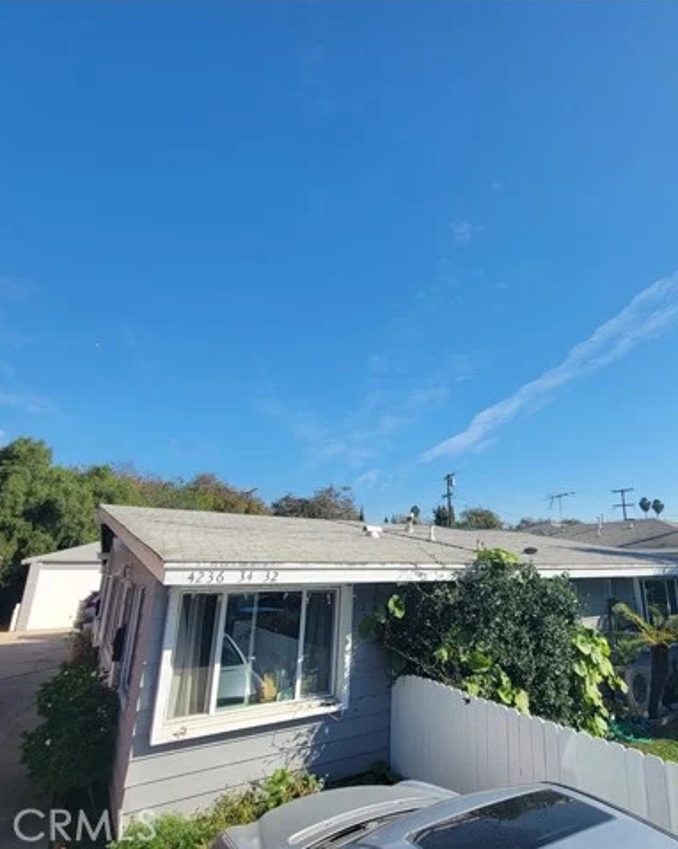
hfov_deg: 75.2
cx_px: 437
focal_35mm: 17
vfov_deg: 89.7
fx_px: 427
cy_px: 424
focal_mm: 2.2
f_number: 2.2
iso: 50
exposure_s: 1/1372
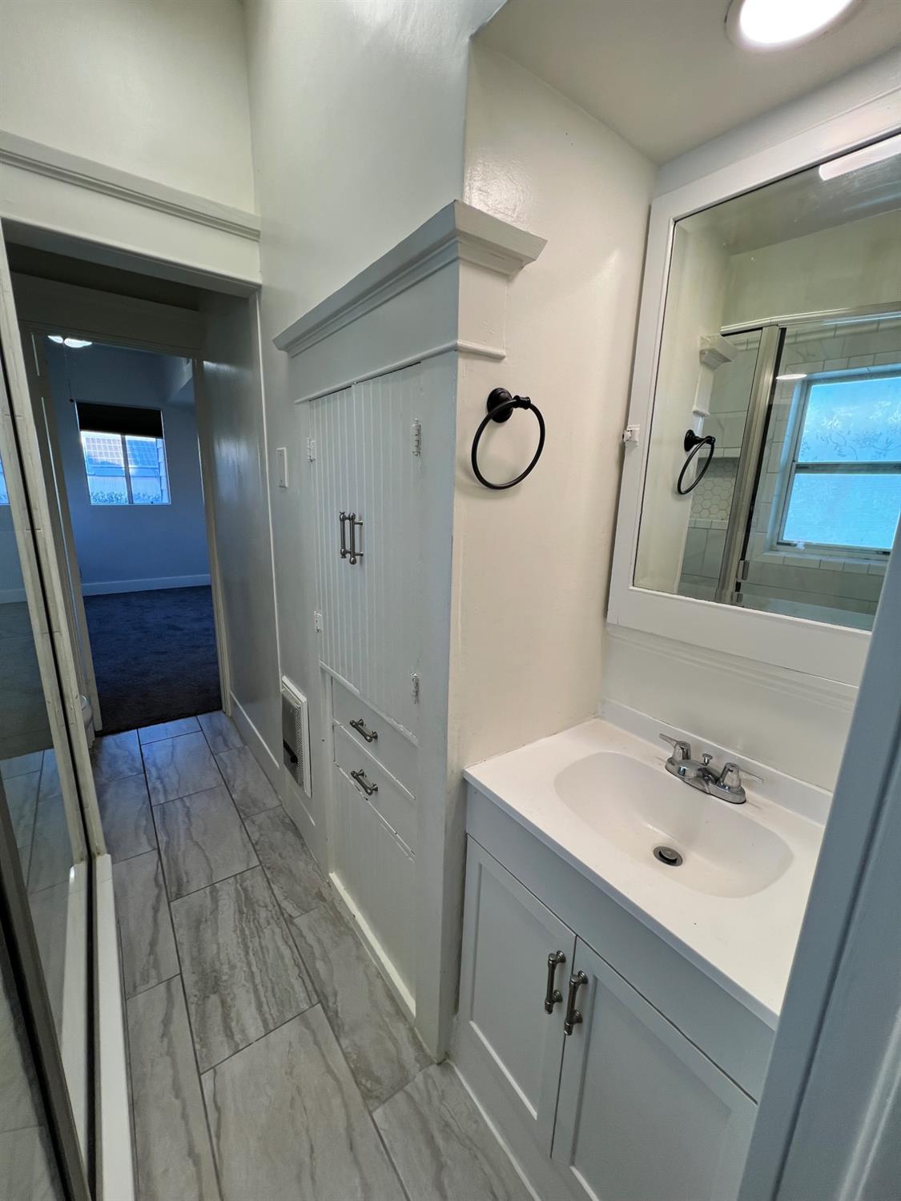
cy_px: 600
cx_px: 450
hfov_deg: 89.9
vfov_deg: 106.2
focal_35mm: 13
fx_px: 451
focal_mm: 1.57
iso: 40
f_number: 1.8
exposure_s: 1/120
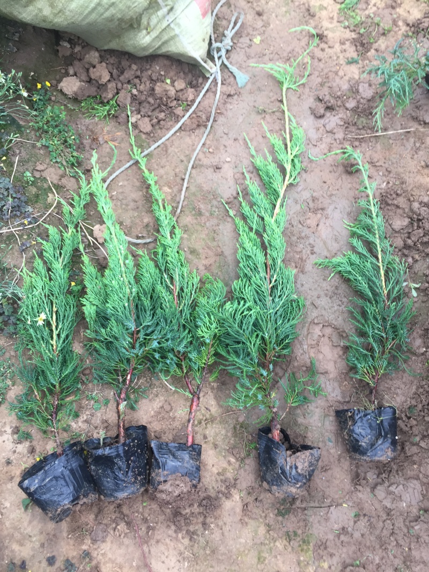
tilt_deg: -74.9
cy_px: 286
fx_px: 479
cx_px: 214
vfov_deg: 61.7
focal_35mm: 29
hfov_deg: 48.2
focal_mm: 4.15
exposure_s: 1/50
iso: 40
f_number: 2.2
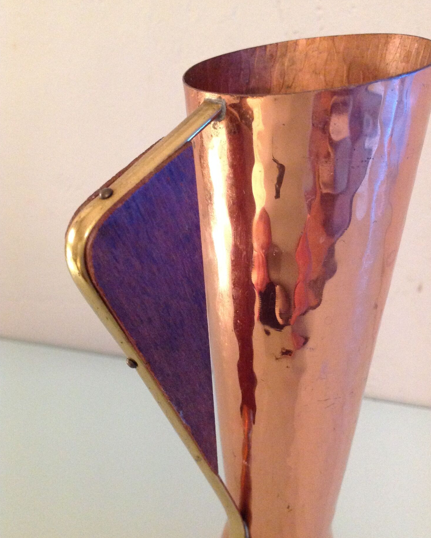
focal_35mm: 37
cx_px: 215
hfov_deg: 40.1
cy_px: 262
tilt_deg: -22.0
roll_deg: +0.6
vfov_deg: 49.1
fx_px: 590
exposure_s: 1/15
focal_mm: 4.28
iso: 500
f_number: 2.4
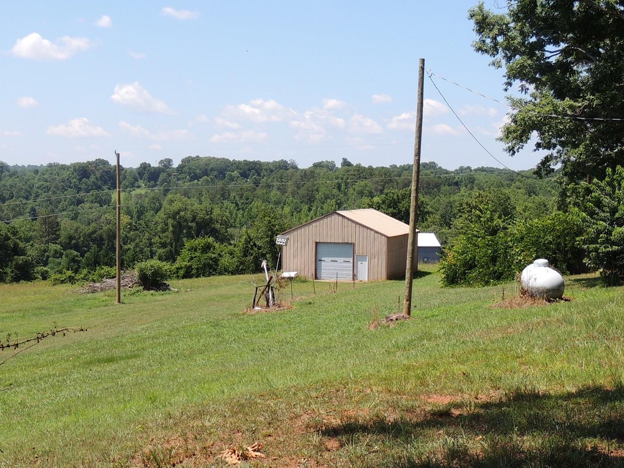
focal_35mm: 61
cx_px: 355
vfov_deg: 24.0
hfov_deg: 31.6
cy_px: 277
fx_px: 1100
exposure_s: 1/800
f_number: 3.3
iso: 100
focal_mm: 7.1
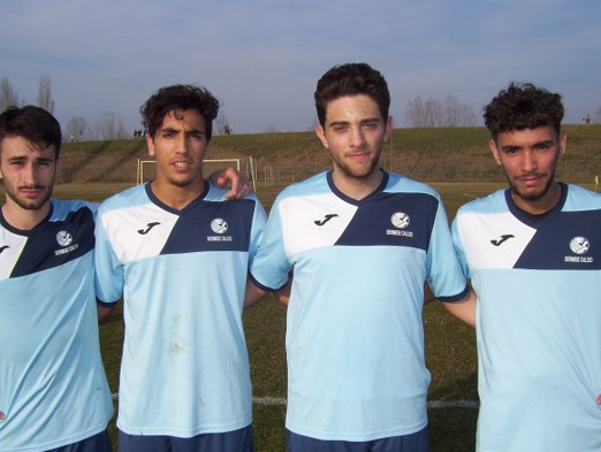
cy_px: 271
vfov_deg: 32.8
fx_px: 765
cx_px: 286
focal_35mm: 44
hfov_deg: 42.9
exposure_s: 1/800
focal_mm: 6
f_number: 4.8
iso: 80
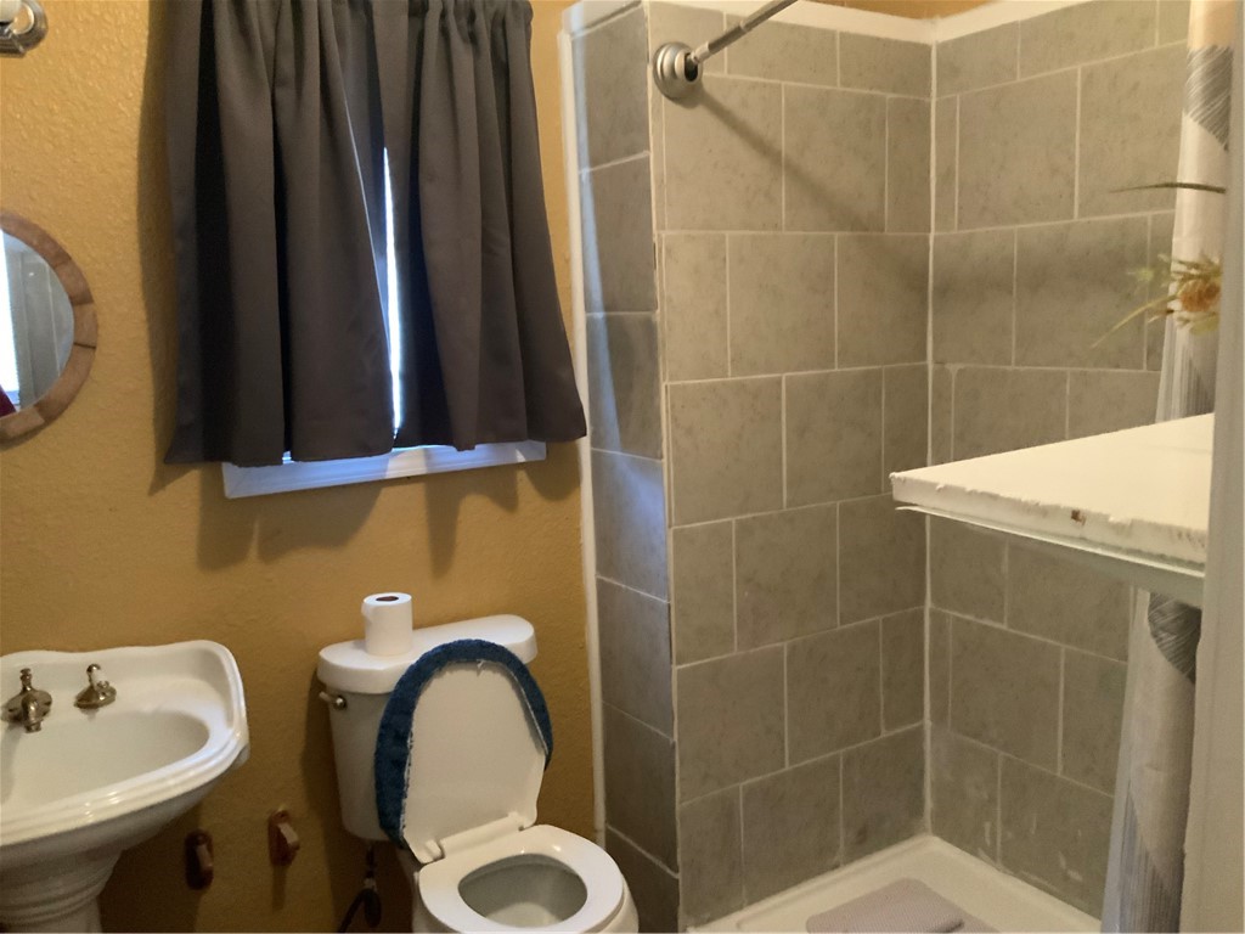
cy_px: 467
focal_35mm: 29
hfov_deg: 61.7
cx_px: 622
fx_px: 1043
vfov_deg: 48.2
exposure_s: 1/30
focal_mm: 3
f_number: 1.8
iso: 500
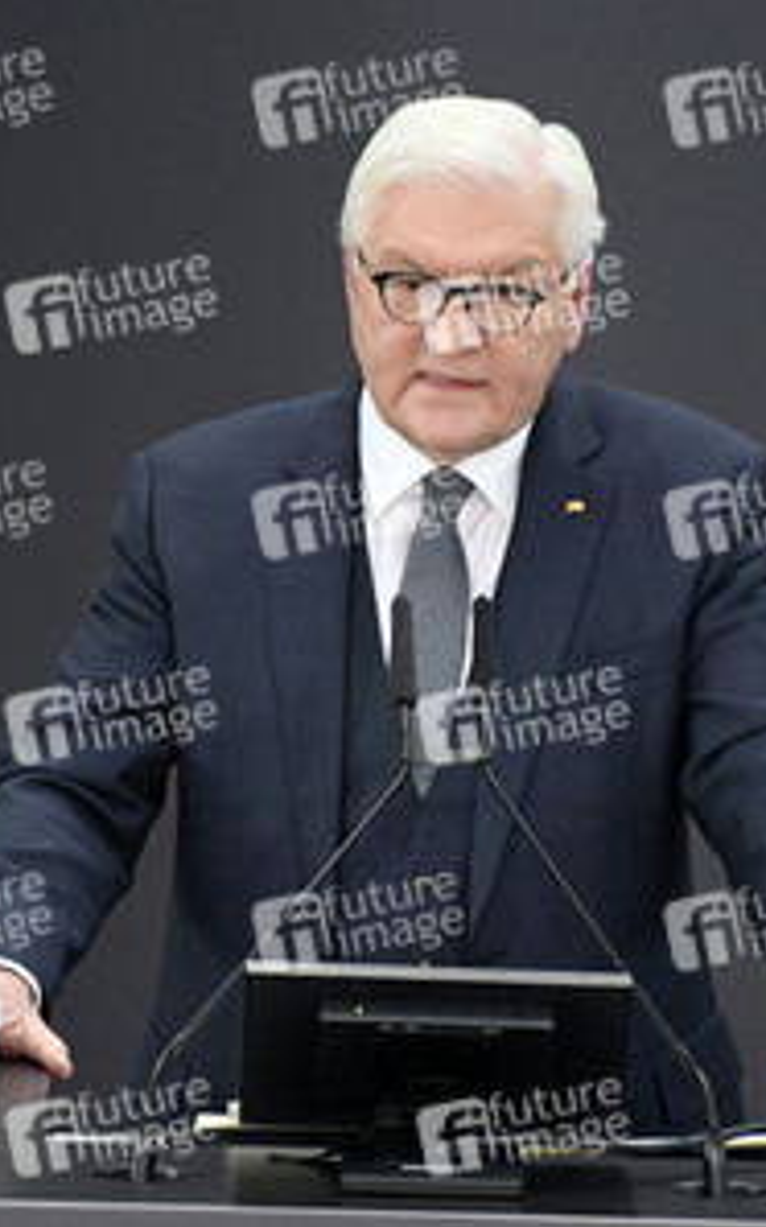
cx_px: 414
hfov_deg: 1.7
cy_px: 614
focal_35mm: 771
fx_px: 25778
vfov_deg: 2.7
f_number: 5.6
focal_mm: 500
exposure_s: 1/400
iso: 8000
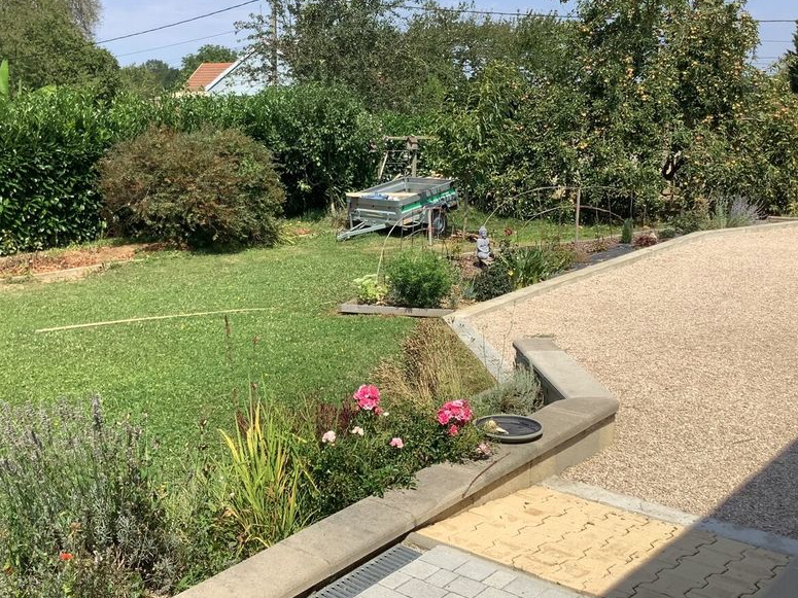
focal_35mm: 40
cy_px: 258
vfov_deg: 35.9
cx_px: 316
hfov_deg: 46.5
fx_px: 922
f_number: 2.4
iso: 25
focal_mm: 3.3
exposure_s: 1/1481
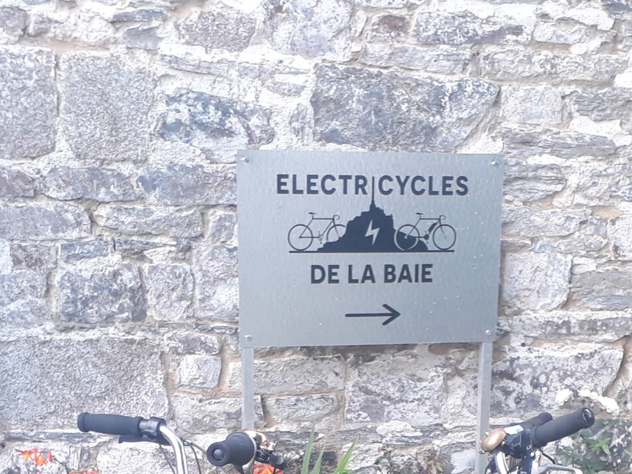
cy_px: 611
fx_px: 1315
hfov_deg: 27.0
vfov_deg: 19.0
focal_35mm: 72
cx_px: 360
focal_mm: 3.6
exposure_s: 1/100
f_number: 1.9
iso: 50
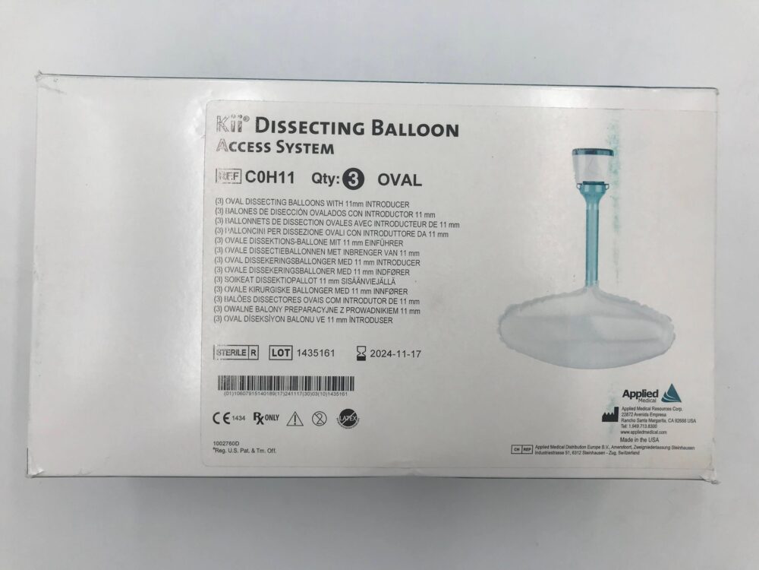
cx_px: 380
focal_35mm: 28
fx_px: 614
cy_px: 285
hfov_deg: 63.4
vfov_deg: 49.7
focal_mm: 3.99
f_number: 1.8
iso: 20
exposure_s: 1/313
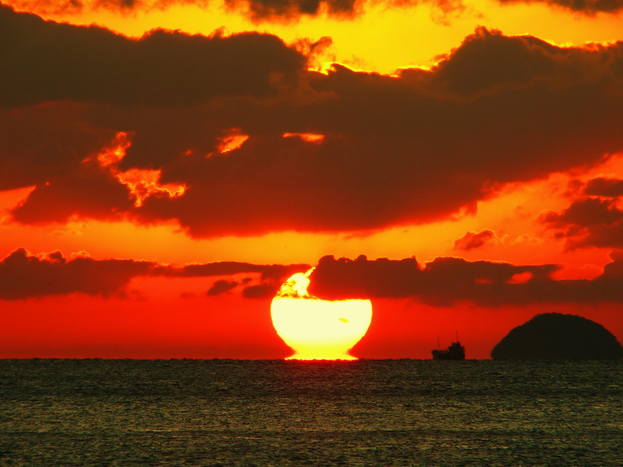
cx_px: 312
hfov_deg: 5.5
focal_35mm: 363
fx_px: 6533
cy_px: 234
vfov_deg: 4.1
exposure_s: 1/100
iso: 100
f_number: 8
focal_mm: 76.8
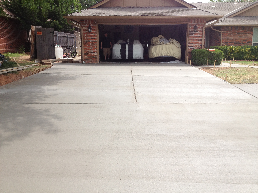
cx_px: 129
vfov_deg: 40.7
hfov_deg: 52.6
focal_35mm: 35
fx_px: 261
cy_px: 96
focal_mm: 4.28
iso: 64
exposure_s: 1/1255
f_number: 2.4
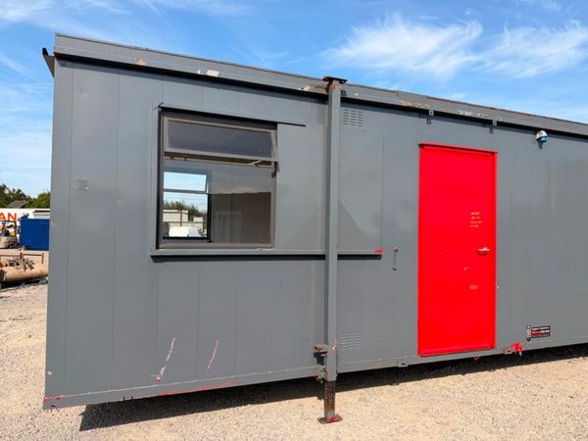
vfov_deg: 56.8
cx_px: 294
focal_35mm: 24
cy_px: 220
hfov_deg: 71.6
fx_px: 408
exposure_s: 1/3953
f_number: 1.78
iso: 80
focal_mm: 6.76
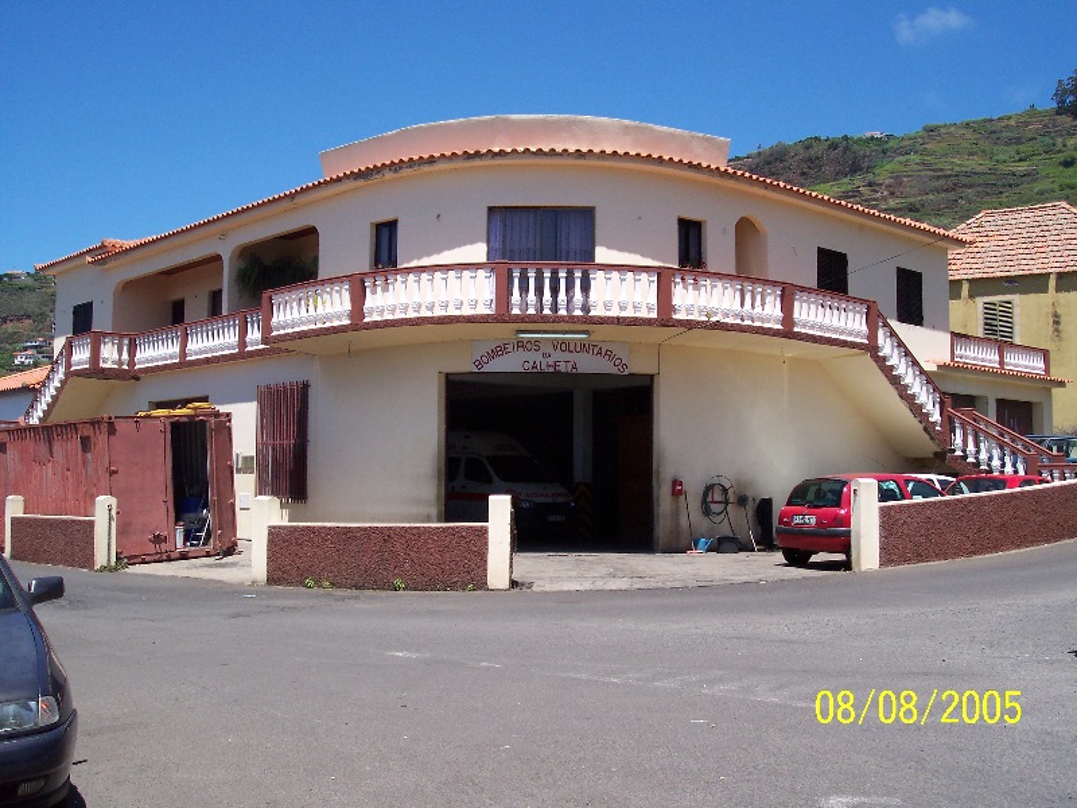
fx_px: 1182
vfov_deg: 37.7
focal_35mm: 38
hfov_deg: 49.0
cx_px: 538
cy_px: 404
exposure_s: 1/700
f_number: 4.8
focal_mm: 8
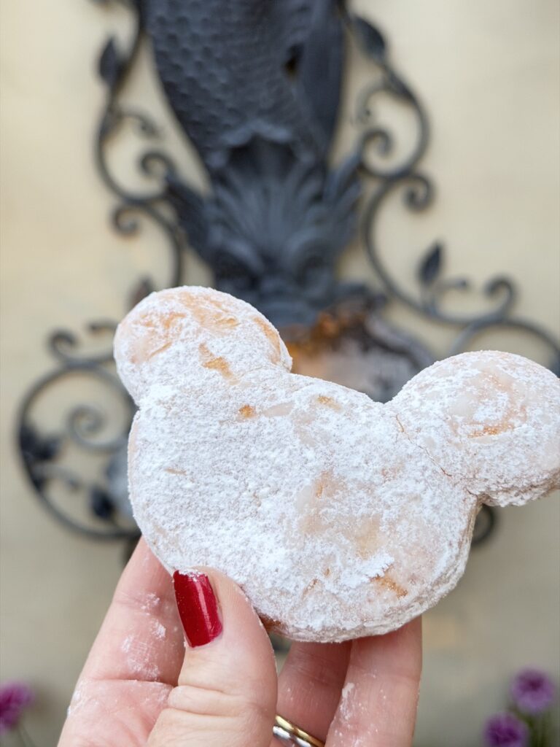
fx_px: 1035
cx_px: 280
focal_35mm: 48
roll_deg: +5.9
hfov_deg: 30.3
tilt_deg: -22.5
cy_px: 374
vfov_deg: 39.7
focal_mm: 6.76
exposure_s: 1/60
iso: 250
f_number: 1.78
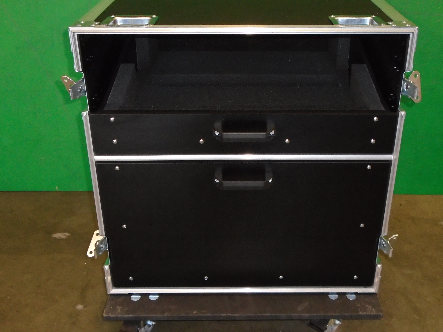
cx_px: 249
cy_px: 154
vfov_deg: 35.1
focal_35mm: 41
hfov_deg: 45.7
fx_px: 525
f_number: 3.8
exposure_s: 1/40
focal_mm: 6.4
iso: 400
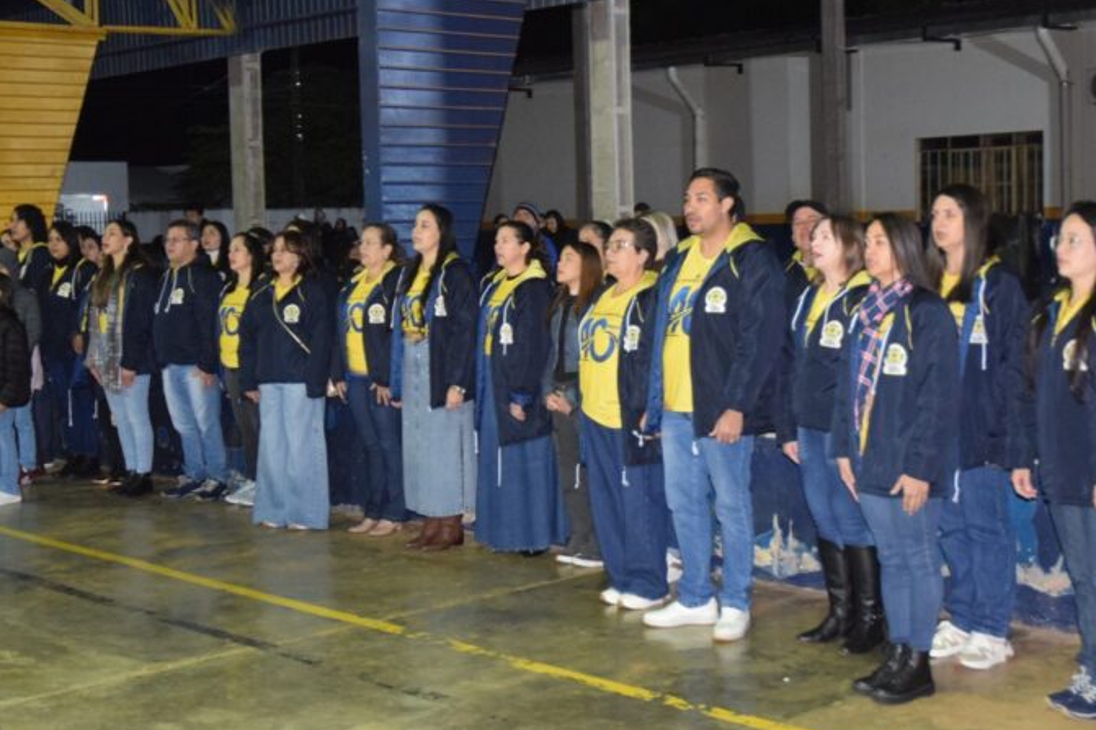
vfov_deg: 24.6
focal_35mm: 55
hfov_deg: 36.2
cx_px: 573
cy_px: 291
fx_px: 1674
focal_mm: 24
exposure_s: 1/60
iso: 2500
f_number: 3.8
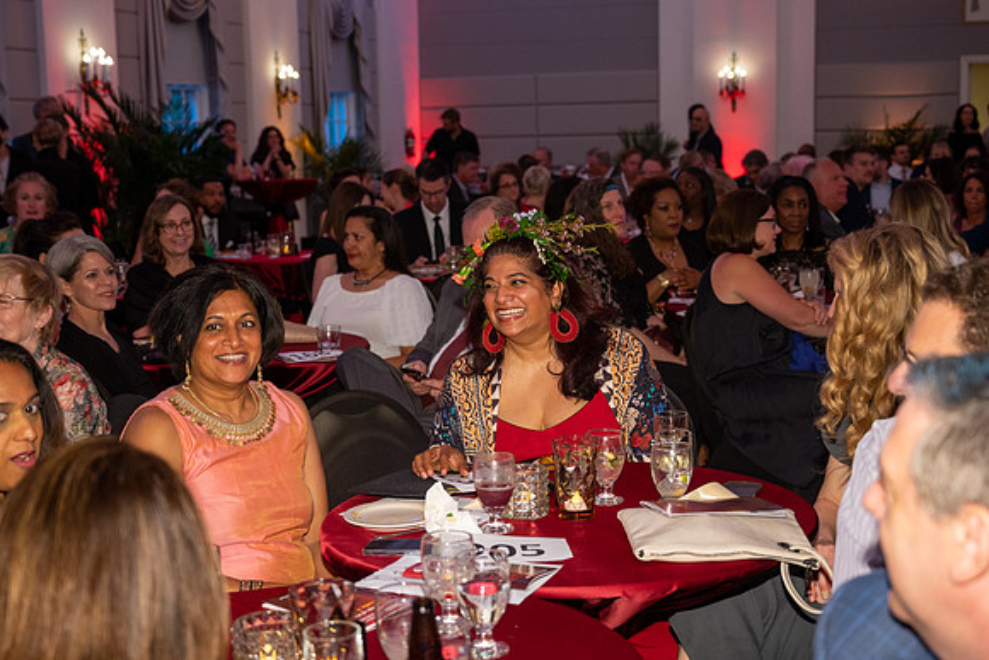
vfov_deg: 25.9
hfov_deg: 38.0
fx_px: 1436
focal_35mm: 52
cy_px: 329
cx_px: 514
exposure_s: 1/100
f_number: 4
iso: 1600
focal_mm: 49
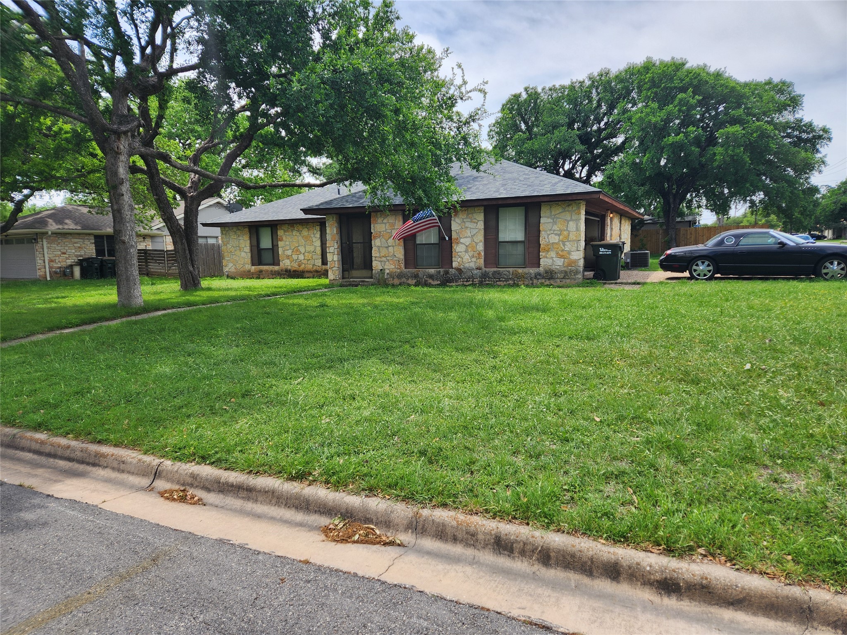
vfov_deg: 58.9
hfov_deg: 73.9
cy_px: 318
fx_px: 563
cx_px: 424
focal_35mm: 23
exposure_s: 1/1117
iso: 20
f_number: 1.8
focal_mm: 5.4
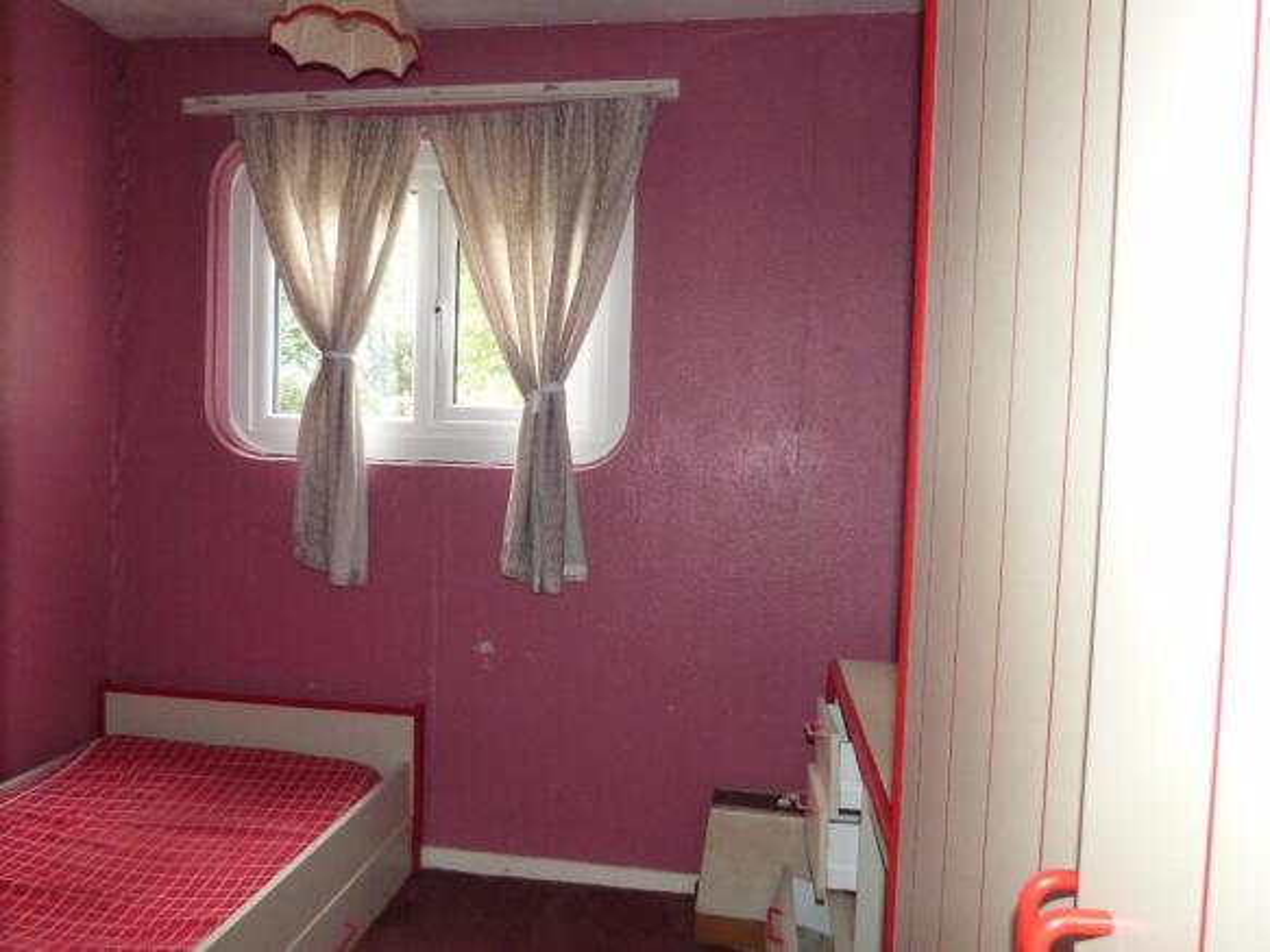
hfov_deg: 69.4
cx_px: 635
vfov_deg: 54.9
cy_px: 476
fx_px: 917
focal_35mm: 25
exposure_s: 1/60
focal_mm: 4.5
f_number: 2.8
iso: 400
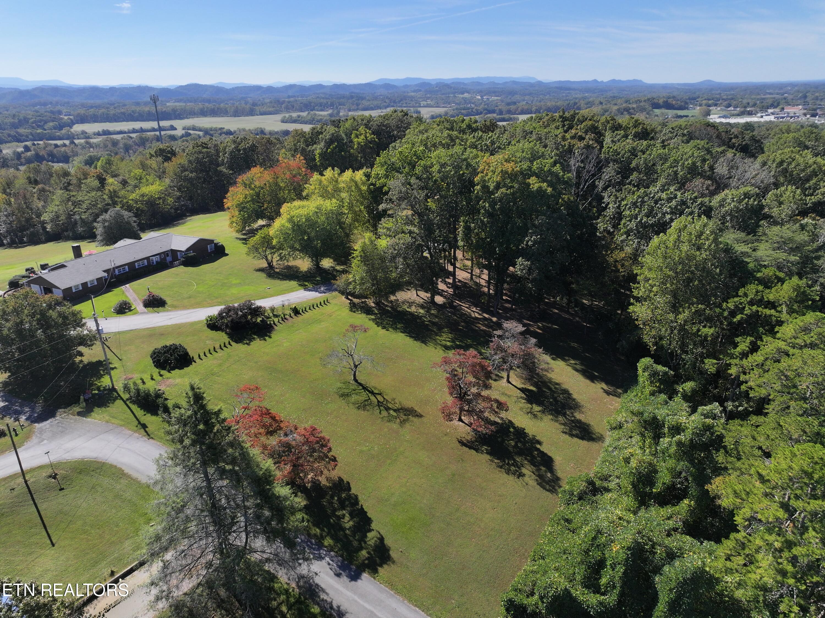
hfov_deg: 71.6
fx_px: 572
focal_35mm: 24
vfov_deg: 56.8
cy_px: 309
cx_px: 412
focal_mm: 12.29
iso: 230
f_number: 2.8
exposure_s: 1/2500
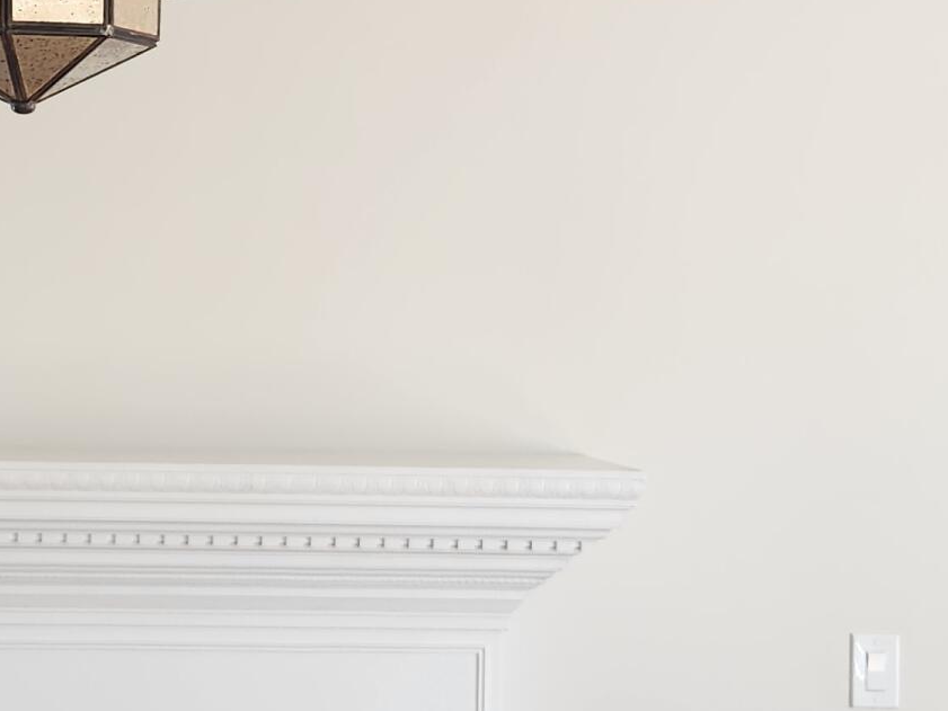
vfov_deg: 18.0
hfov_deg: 22.8
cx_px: -26
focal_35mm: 82
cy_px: 299
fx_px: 2246
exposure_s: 1/180
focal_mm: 5.4
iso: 125
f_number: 1.8
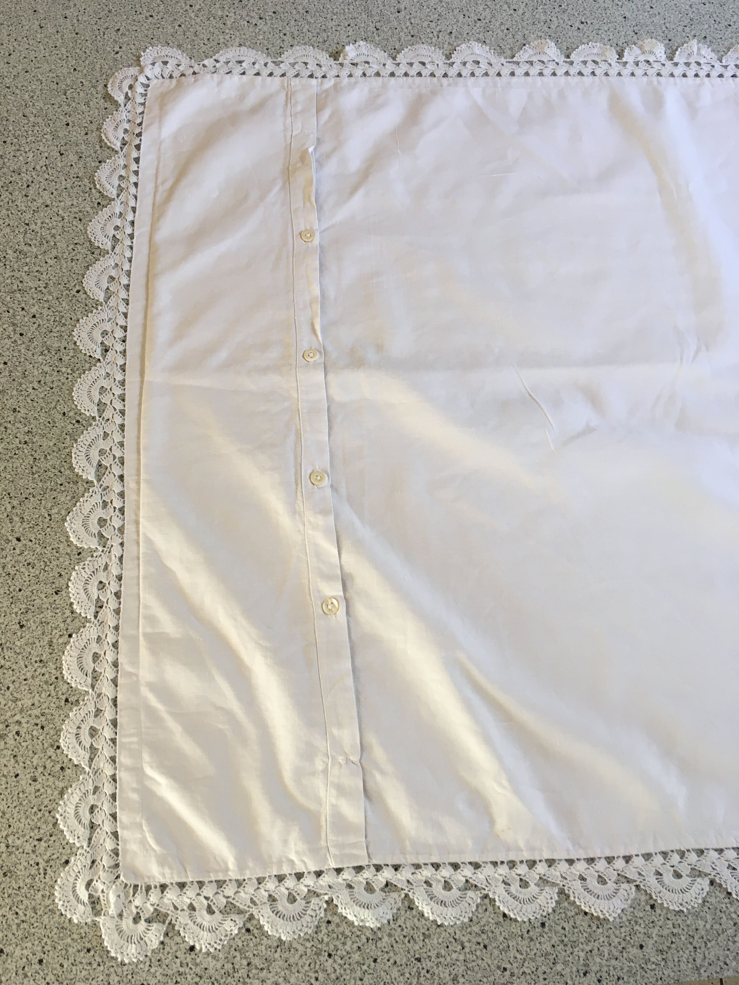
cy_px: 492
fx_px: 825
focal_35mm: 29
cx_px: 370
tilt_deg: -69.8
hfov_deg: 48.2
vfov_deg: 61.7
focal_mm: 4.15
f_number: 2.2
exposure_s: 1/33
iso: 32
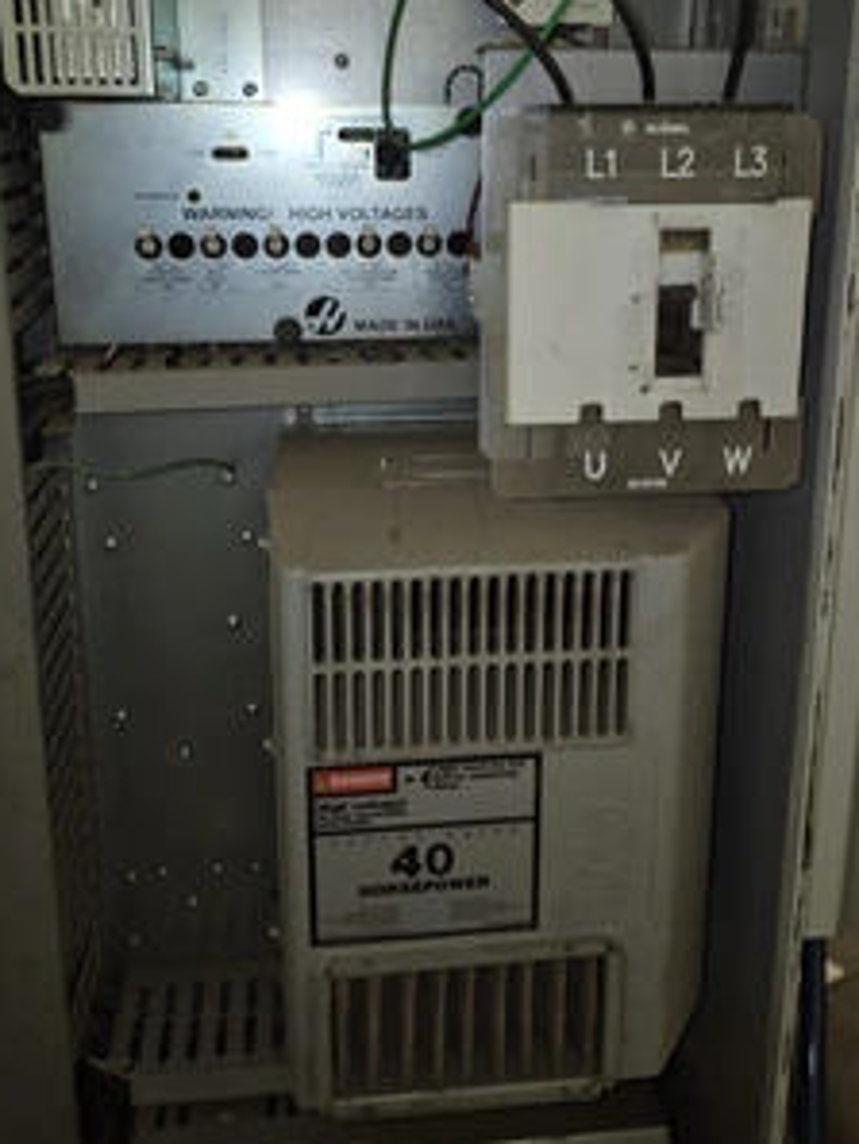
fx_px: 1025
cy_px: 397
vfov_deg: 57.3
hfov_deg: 45.5
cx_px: 435
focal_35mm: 31
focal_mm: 5.4
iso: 100
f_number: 1.8
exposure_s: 1/24
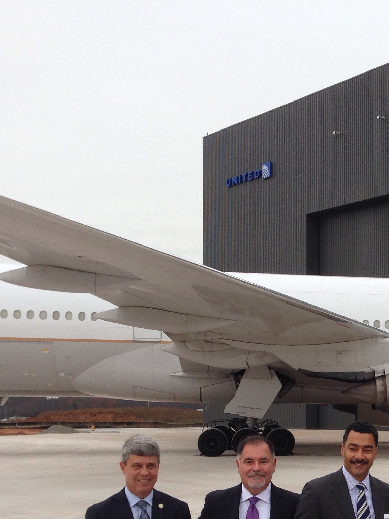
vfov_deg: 27.3
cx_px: 435
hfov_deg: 20.0
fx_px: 1049
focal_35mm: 70
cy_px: 412
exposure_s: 1/384
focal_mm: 4.12
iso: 50
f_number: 2.4
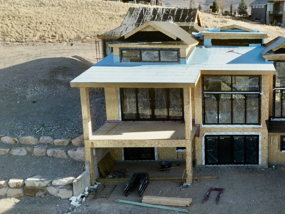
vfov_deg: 32.8
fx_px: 362
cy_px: 96
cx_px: 254
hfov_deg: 39.9
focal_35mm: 44
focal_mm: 6.72
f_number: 1.7
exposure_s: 1/1600
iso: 150
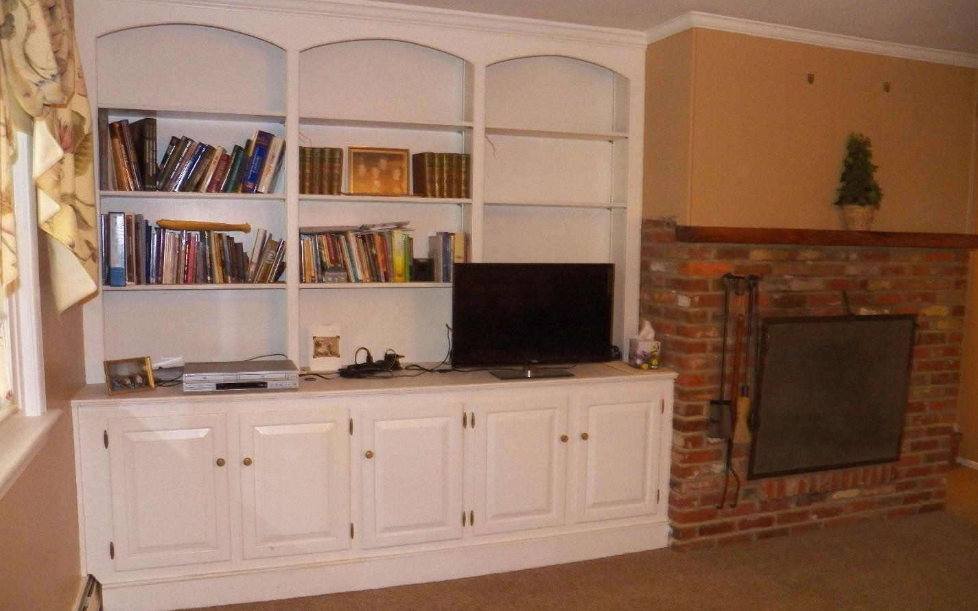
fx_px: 799
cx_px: 493
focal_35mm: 30
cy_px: 325
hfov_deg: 62.9
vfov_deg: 41.8
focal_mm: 4.9
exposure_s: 1/30
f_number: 2.8
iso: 400
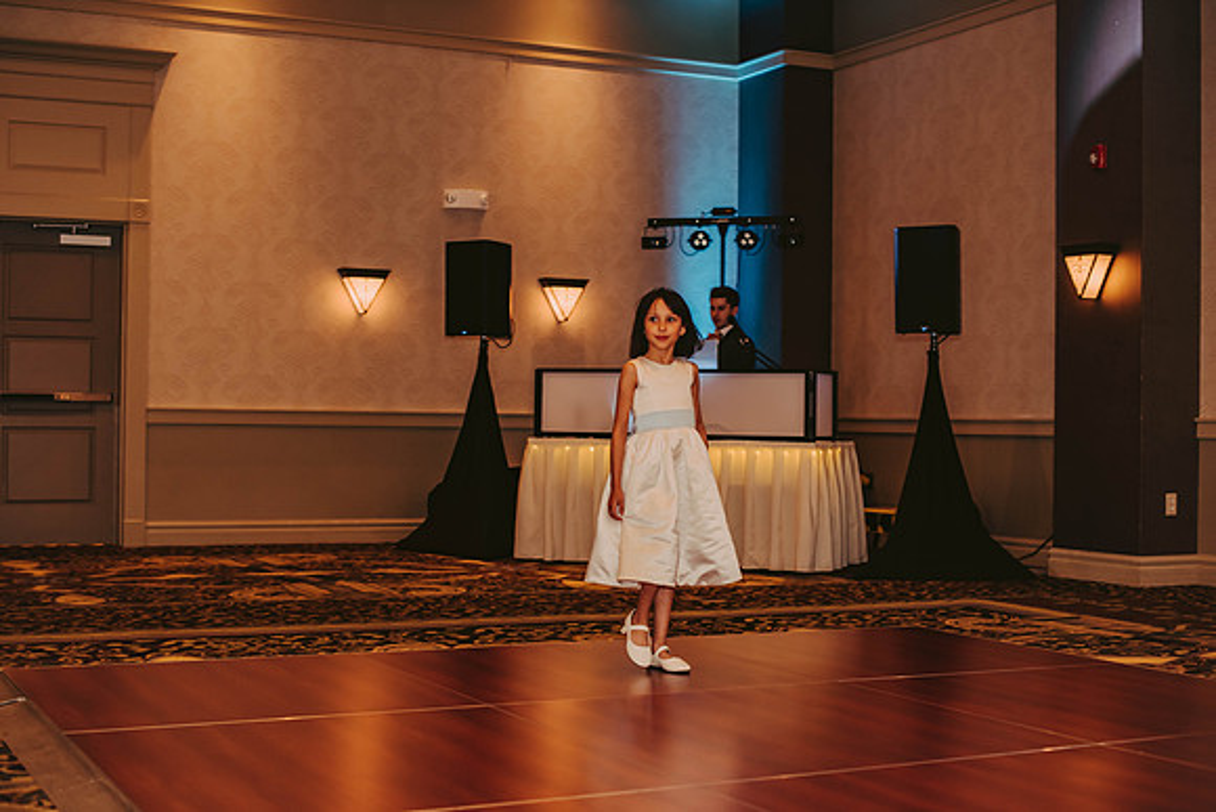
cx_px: 608
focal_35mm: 50
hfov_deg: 39.6
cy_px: 406
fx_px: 1689
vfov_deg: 27.0
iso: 800
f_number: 2.5
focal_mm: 50
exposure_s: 1/125
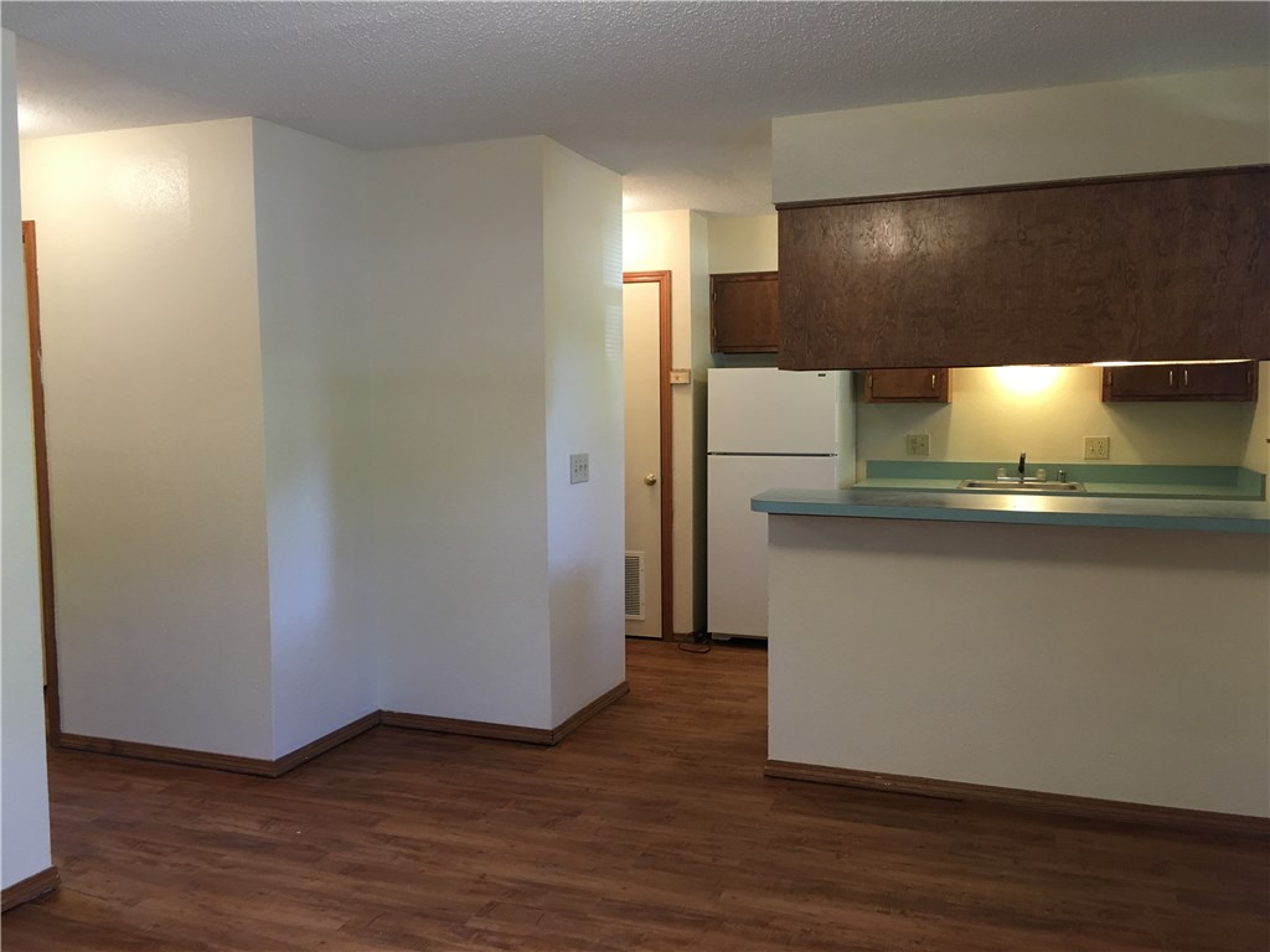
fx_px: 1064
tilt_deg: -4.6
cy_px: 476
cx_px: 635
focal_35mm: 29
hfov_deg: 61.7
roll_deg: +1.0
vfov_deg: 48.2
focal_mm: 4.15
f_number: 2.2
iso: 100
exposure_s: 1/30
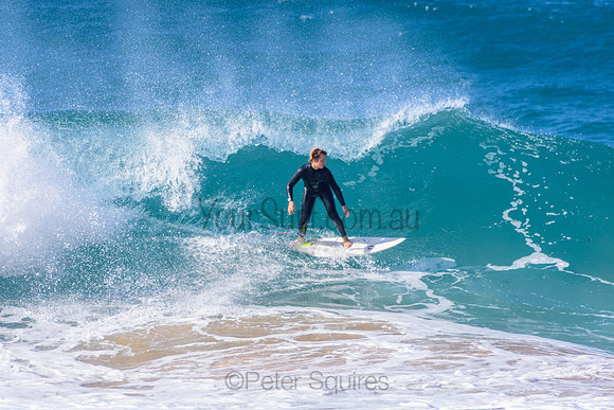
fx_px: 12794
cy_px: 205
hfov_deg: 2.7
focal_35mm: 750
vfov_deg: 1.8
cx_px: 307
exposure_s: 1/2000
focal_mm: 500
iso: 400
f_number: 5.6
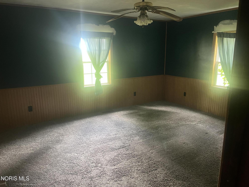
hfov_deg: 67.3
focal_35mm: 26
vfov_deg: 53.1
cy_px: 94
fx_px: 187
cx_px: 124
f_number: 1.6
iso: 500
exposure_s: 1/45
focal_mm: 5.1
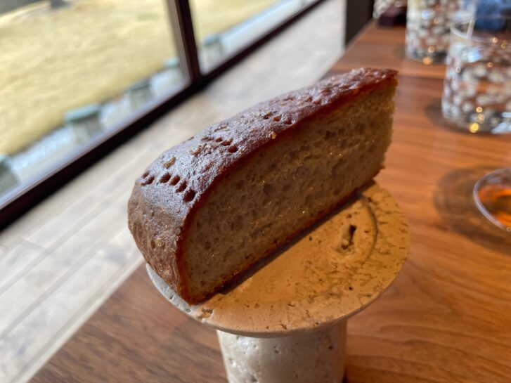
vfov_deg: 53.0
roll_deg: +6.2
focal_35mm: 26
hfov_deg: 67.3
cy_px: 192
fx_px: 384
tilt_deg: -35.2
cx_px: 256
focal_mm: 4.2
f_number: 1.6
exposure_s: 1/120
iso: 50
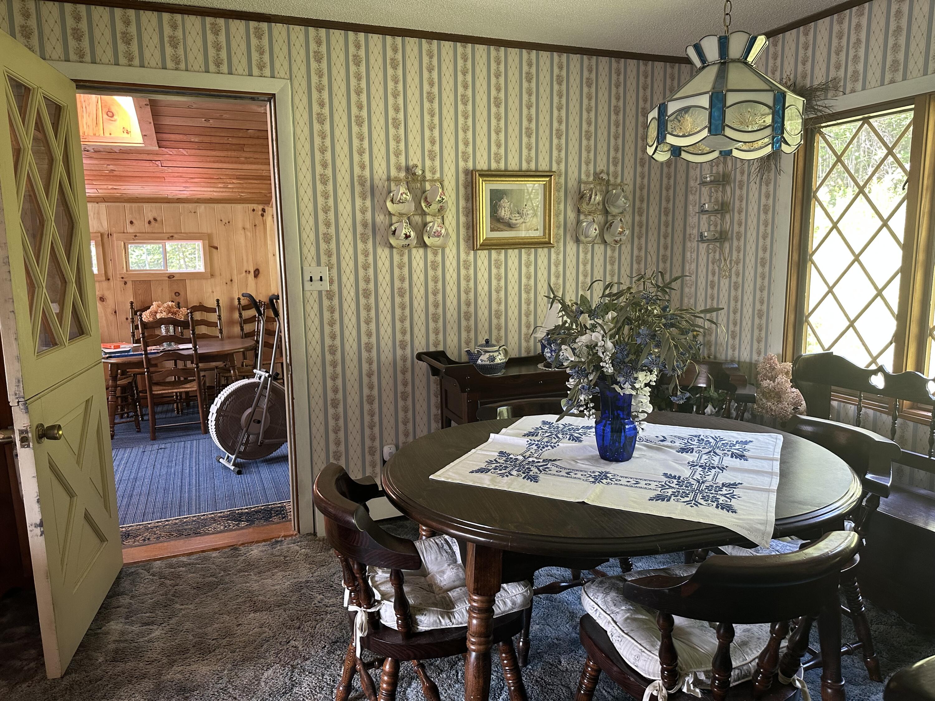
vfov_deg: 56.8
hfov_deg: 71.6
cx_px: 468
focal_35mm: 24
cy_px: 350
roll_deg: +0.4
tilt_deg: -9.0
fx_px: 648
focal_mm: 6.86
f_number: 1.78
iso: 250
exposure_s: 1/66
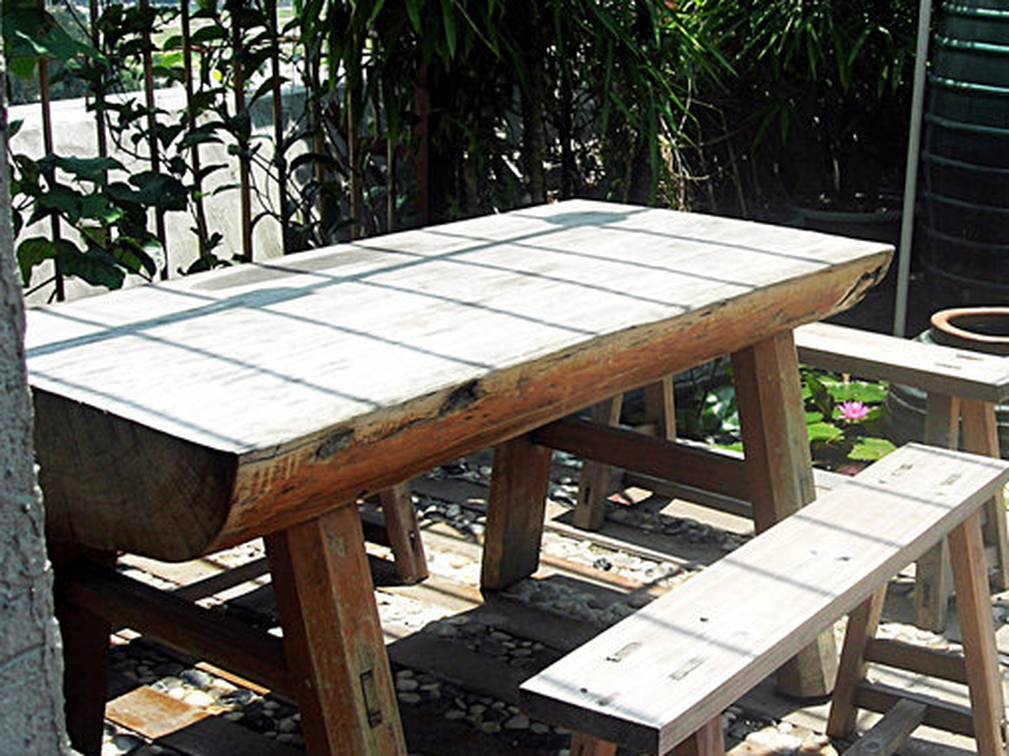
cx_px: 786
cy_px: 344
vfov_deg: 24.4
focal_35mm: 60
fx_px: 1748
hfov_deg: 31.5
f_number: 4.8
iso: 64
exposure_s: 1/394
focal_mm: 7.8
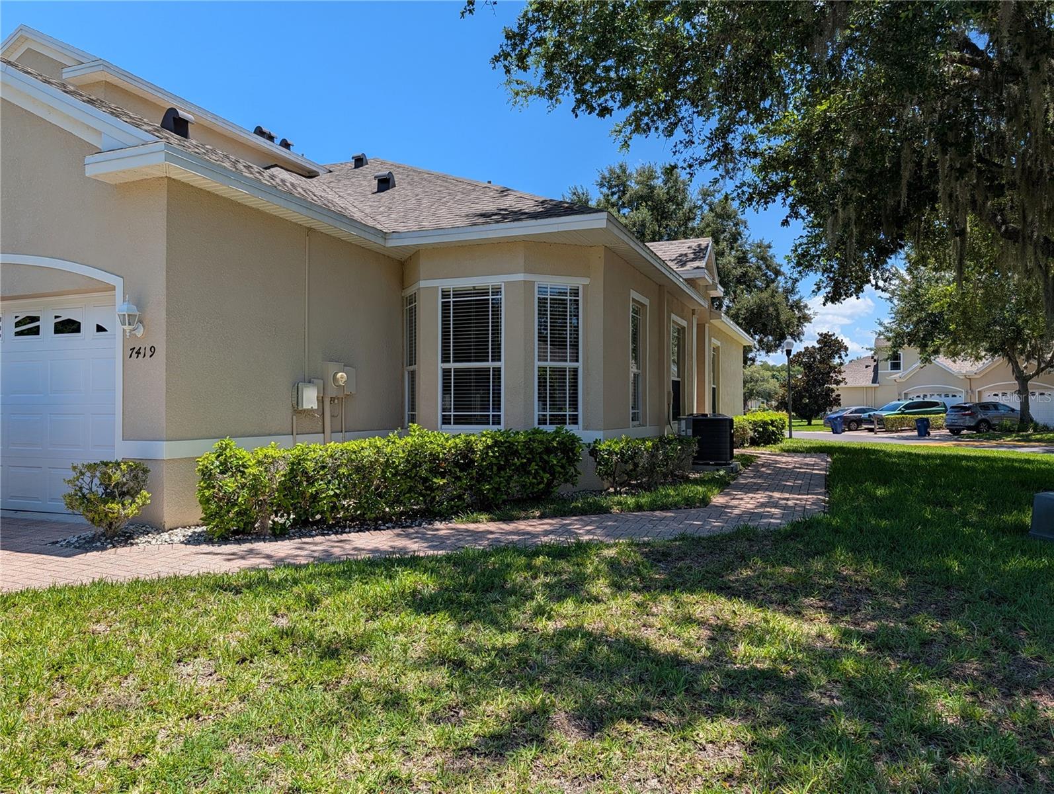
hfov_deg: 71.5
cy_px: 397
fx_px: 732
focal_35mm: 24
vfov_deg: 56.9
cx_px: 527
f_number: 1.68
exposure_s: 1/917
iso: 20
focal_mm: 6.9
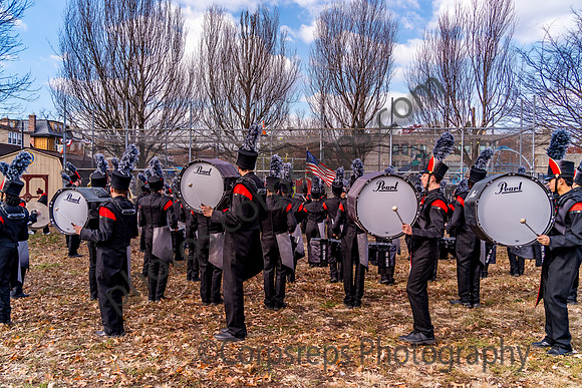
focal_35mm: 28
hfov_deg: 65.5
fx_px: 453
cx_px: 291
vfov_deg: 46.4
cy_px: 194
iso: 800
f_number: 6.3
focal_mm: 28
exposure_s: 1/1250
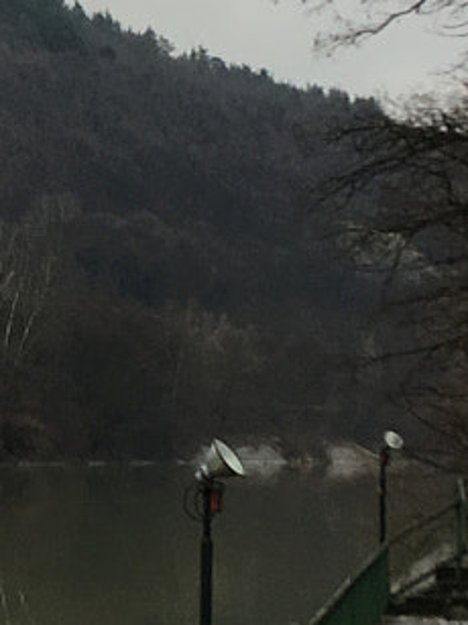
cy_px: 126
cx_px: -328
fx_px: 2724
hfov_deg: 9.4
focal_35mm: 151
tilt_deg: +5.0
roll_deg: -1.7
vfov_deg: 13.0
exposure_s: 1/100
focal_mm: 4.15
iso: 32
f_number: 2.2
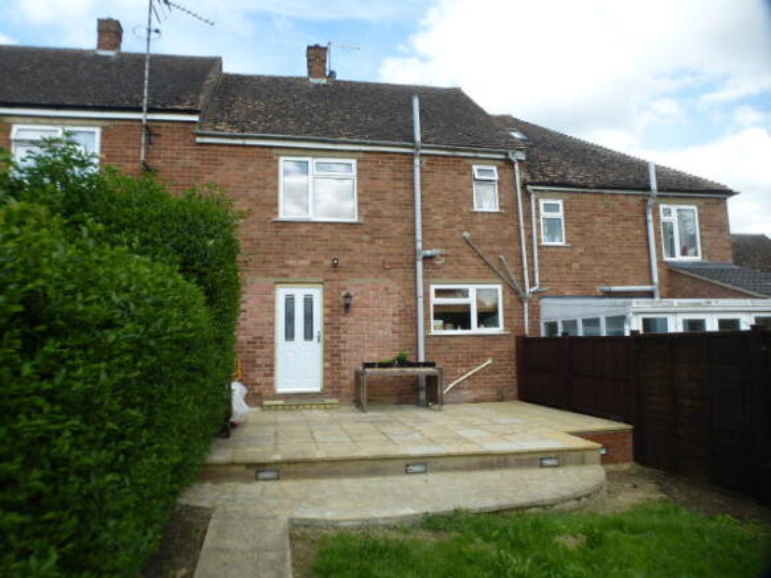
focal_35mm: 24
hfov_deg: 71.6
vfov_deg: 56.8
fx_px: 534
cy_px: 289
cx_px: 386
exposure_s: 1/400
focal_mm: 4.3
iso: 100
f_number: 4
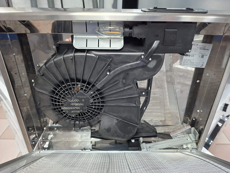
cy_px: 86
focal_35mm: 23
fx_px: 153
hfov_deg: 73.9
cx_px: 115
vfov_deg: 58.9
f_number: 1.8
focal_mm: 5.54
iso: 400
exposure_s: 1/33
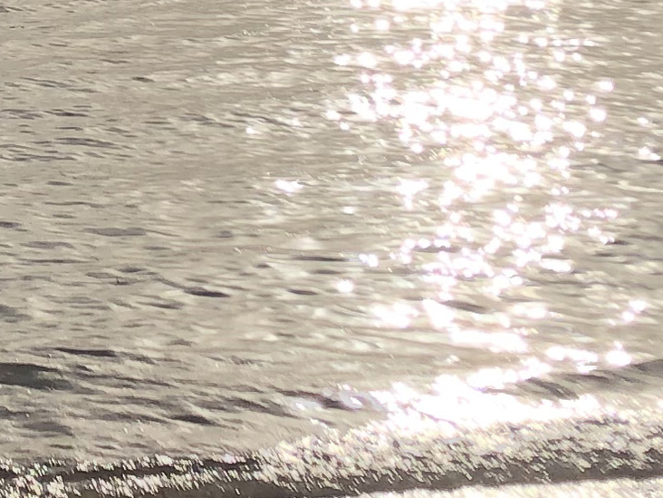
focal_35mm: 153
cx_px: -41
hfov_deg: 12.7
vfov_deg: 9.4
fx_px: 2930
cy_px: -300
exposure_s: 1/9615
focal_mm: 4
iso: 20
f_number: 1.8
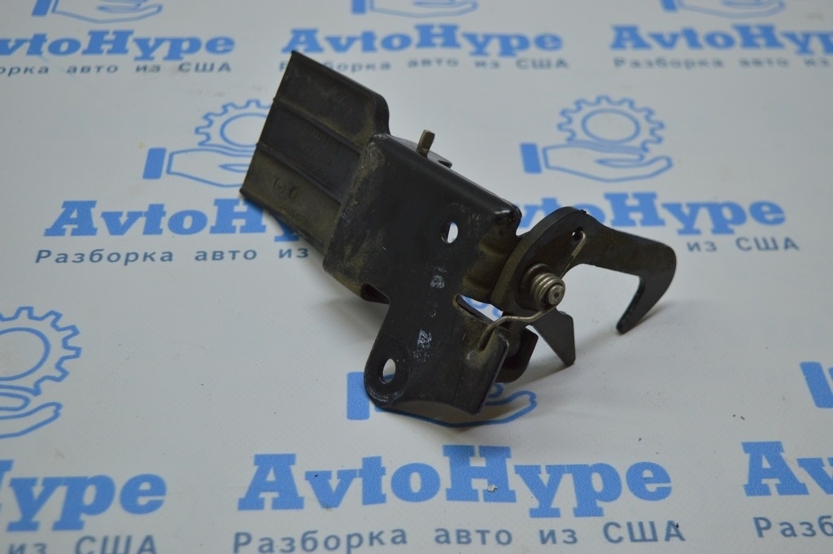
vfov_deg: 26.4
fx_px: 1179
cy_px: 277
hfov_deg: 38.9
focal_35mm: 51
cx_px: 416
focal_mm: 34
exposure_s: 1/125
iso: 400
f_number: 4.5
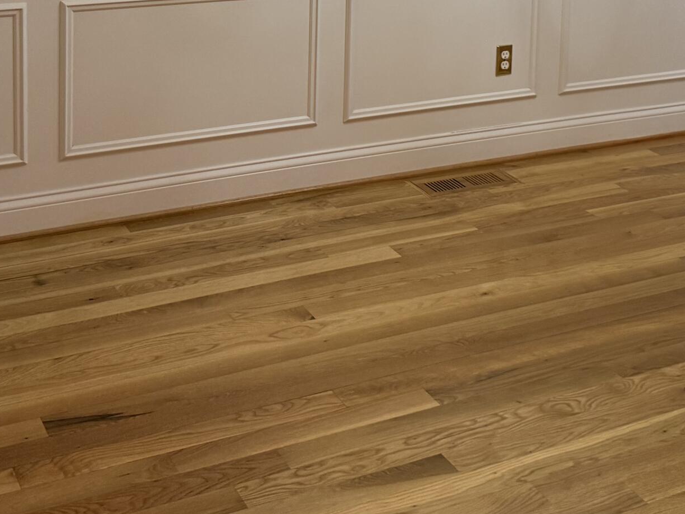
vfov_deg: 23.0
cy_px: -88
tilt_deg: -7.6
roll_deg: -1.0
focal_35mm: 59
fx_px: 1168
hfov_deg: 32.7
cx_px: 369
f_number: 1.78
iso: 200
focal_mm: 6.76
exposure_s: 1/60
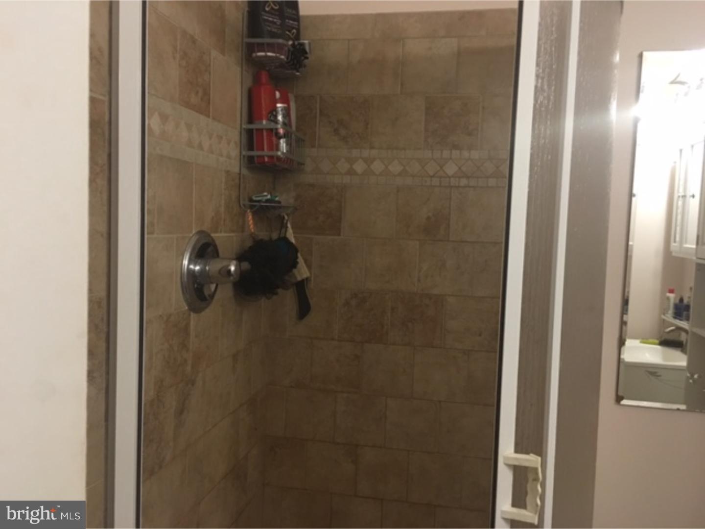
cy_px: 264
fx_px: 591
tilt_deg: -3.7
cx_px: 352
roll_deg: -2.6
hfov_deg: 61.7
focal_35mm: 29
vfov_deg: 48.2
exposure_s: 1/15
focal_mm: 4.15
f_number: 2.2
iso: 100
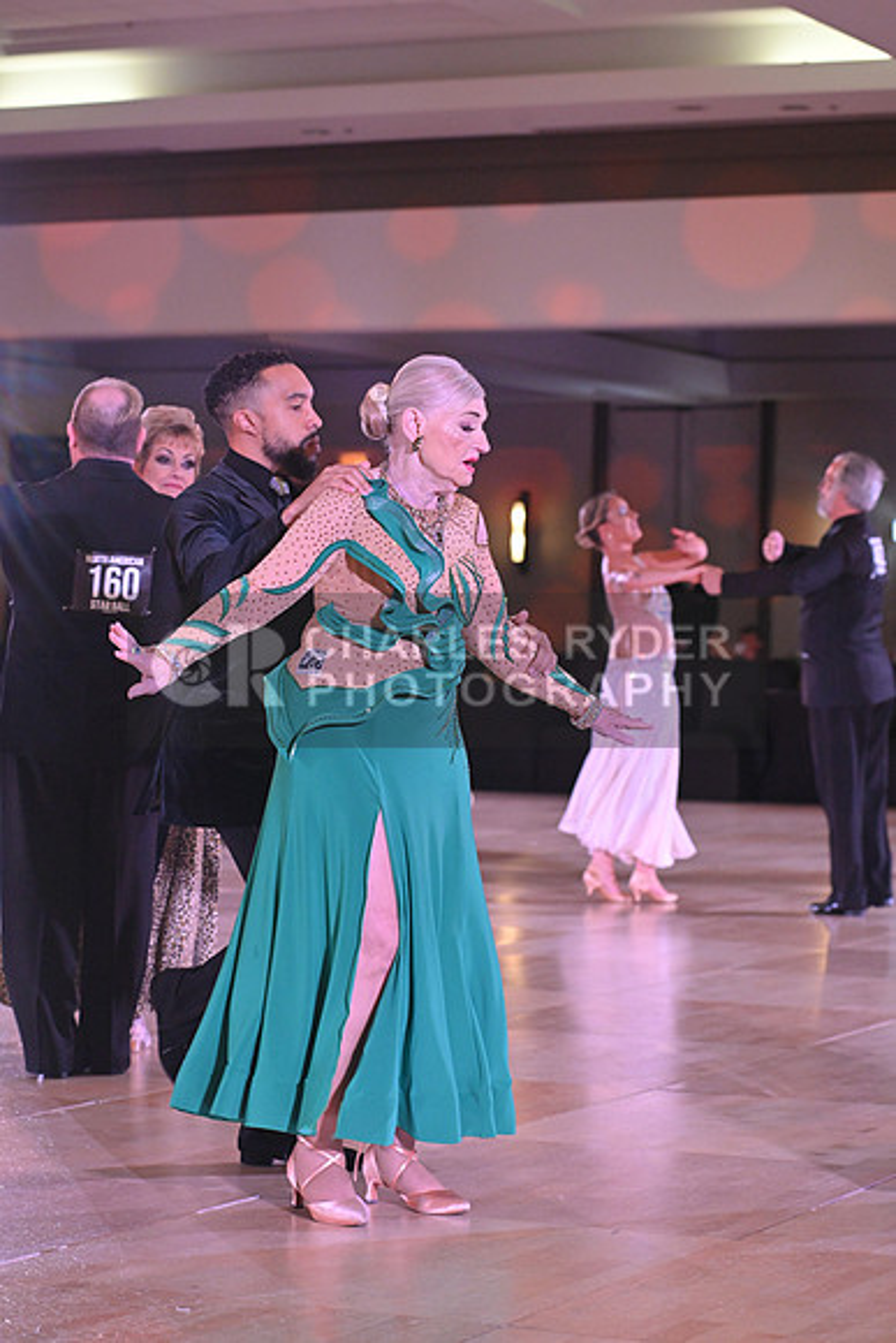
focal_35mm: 92
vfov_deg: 22.1
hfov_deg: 14.9
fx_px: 3432
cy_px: 672
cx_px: 448
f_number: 5
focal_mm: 92
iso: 3200
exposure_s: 1/320
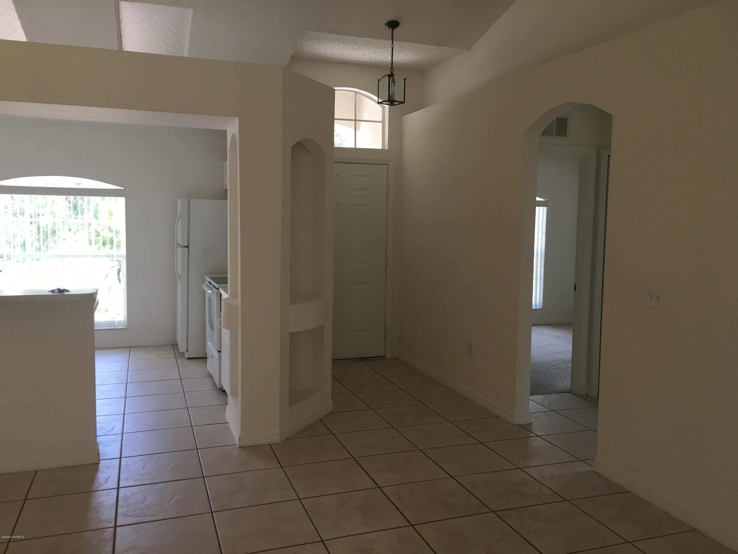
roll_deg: -1.9
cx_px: 369
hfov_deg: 61.7
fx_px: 618
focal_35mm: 29
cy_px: 277
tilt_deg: -3.9
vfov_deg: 48.2
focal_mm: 4.15
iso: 25
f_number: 2.2
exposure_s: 1/30
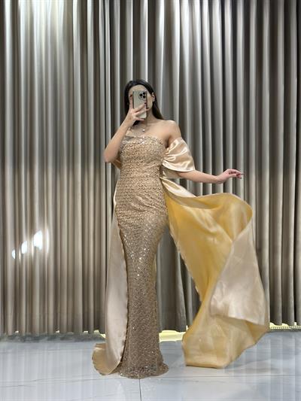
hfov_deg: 30.3
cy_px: 200
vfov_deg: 39.6
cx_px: 150
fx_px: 556
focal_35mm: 48
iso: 64
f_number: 1.78
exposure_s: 1/100
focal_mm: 6.86
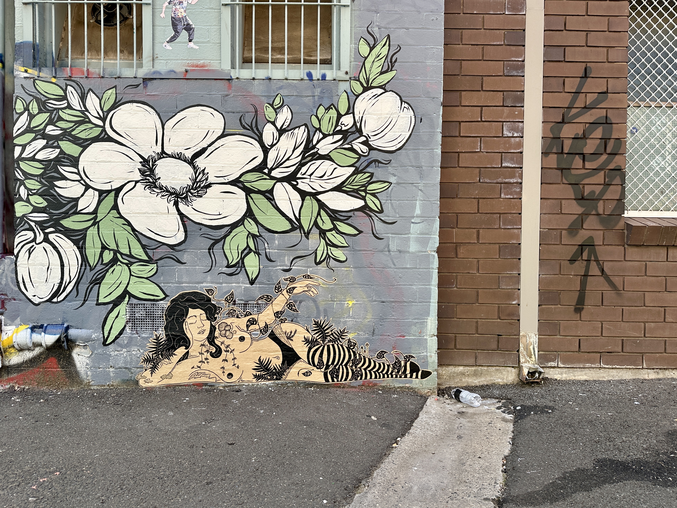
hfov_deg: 71.6
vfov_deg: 56.8
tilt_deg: -0.5
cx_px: 338
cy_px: 254
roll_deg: -0.8
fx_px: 469
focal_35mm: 24
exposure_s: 1/458
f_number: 1.78
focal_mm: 6.86
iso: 80
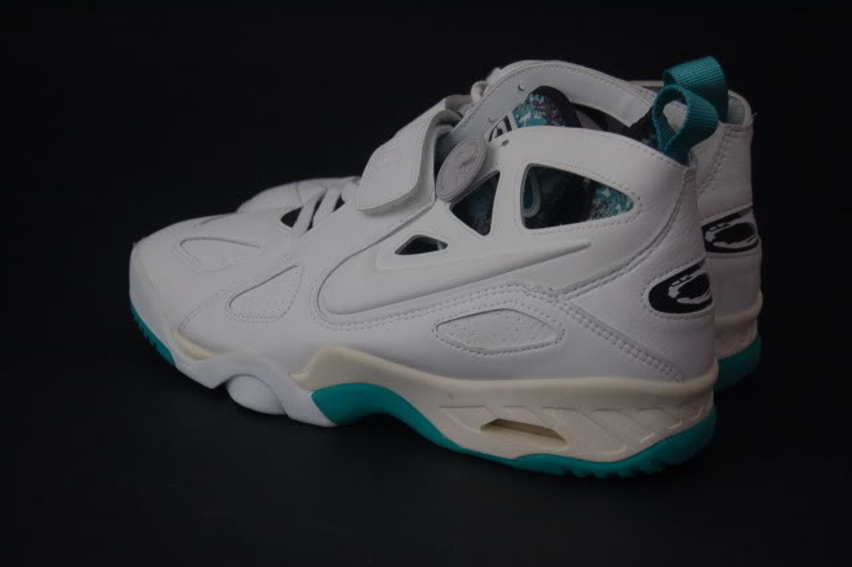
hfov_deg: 35.1
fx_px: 1348
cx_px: 426
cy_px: 284
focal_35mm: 57
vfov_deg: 23.7
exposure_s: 1/10
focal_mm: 38
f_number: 6.3
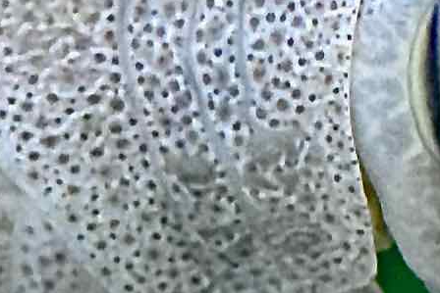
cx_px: 312
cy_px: 183
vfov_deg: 4.9
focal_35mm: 279
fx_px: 3411
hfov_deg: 7.4
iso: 3200
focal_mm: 105
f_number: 11
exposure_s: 1/1250
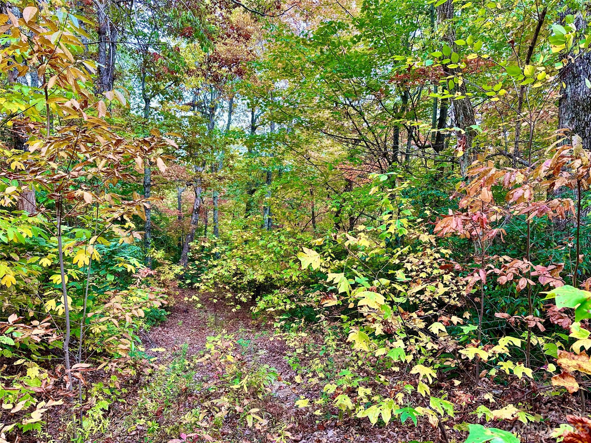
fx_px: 410
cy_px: 222
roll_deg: +2.0
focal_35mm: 24
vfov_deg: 56.8
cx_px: 296
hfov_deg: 71.6
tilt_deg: -8.9
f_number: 1.78
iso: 80
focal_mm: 6.86
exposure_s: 1/164
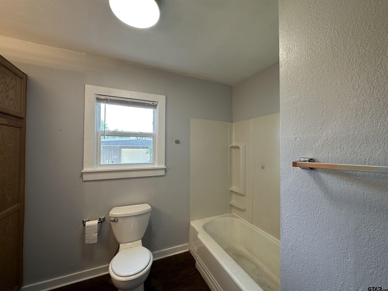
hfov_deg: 102.1
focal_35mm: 14
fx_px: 157
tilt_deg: -0.3
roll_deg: -0.7
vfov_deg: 85.7
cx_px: 194
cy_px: 146
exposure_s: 1/120
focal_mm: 2.22
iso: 64
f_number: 2.2
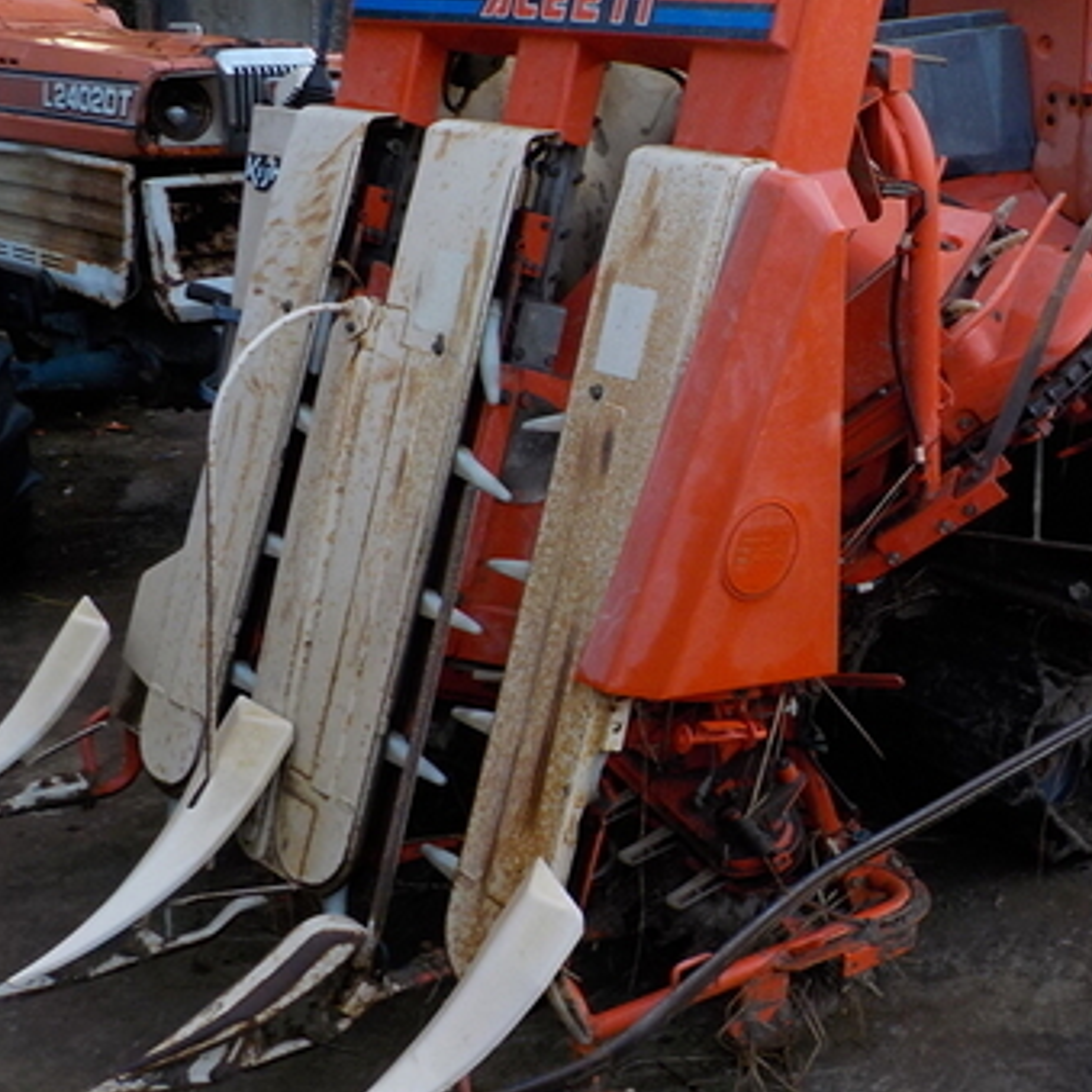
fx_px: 1785
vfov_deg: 34.0
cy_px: 461
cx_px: 908
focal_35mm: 50
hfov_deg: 32.9
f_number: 3.3
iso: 125
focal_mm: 4.1
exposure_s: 1/60
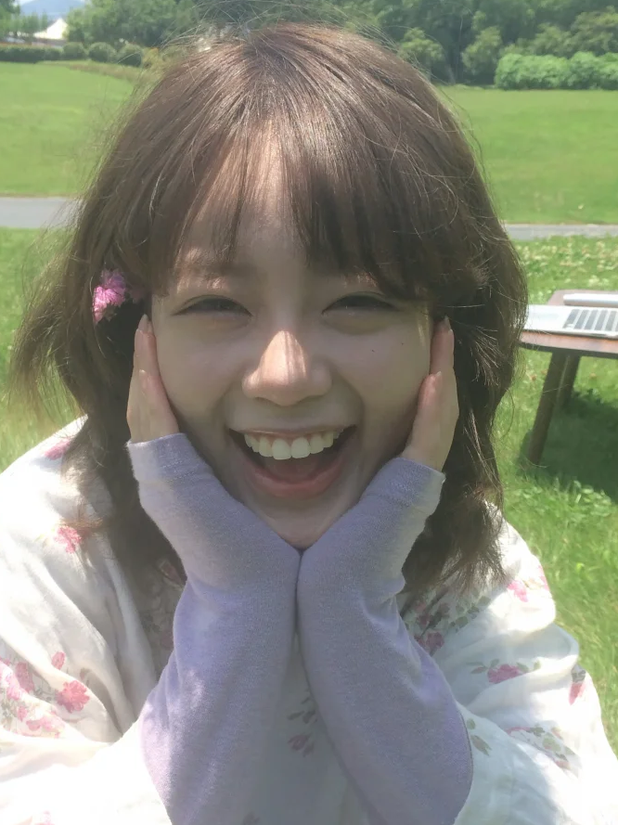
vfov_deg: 40.4
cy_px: 458
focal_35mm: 47
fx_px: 1120
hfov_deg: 30.9
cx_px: 296
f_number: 2.2
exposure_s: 1/977
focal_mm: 4.15
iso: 32
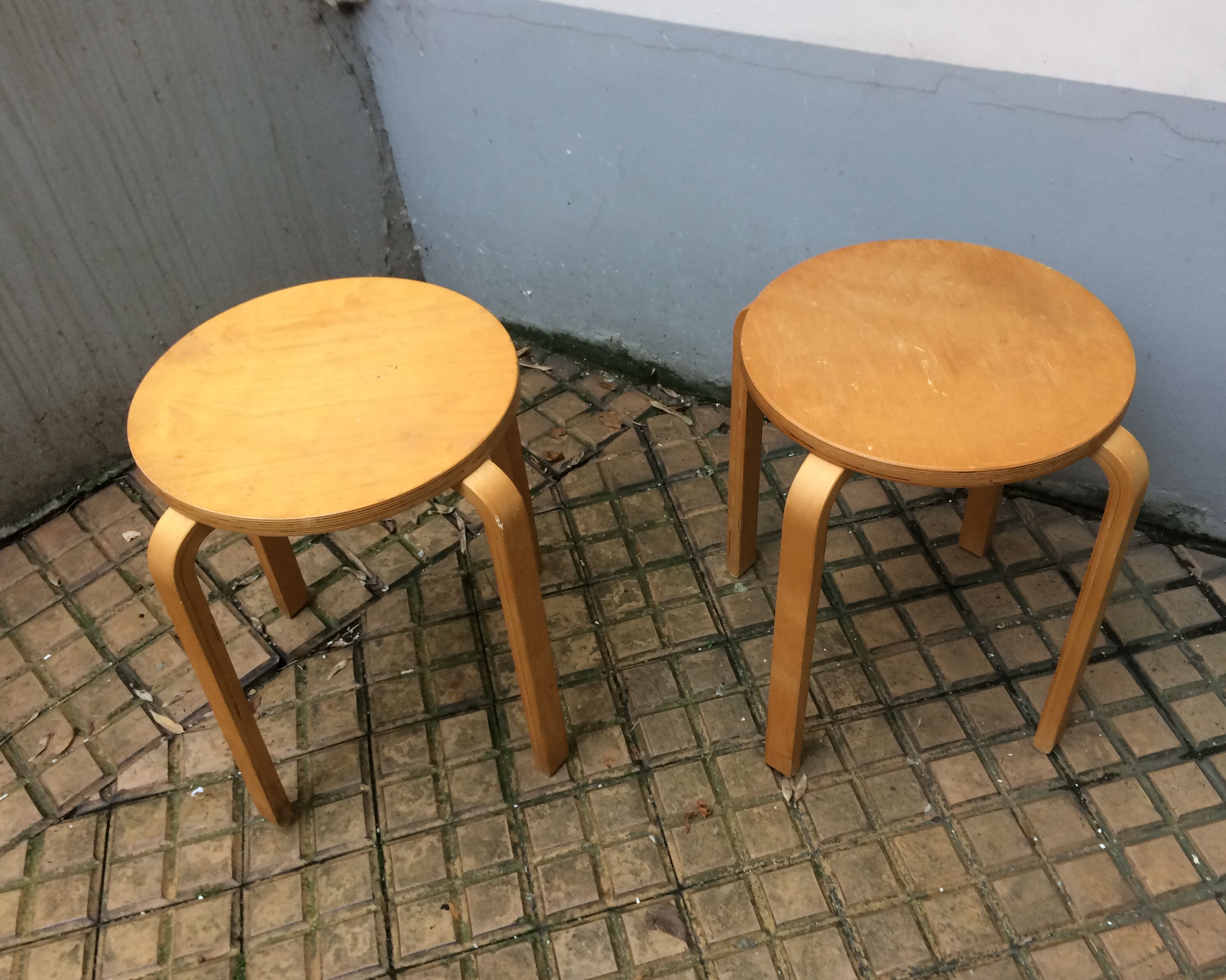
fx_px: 1125
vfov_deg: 47.1
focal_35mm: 31
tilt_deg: -45.5
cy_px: 483
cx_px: 645
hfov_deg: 57.1
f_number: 2.2
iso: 40
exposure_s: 1/33
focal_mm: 4.15
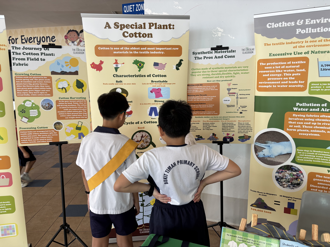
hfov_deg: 67.3
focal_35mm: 26
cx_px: 165
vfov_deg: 53.1
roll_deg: +0.0
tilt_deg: -8.9
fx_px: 248
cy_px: 124
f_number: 1.6
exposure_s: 1/125
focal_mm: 5.96
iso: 32
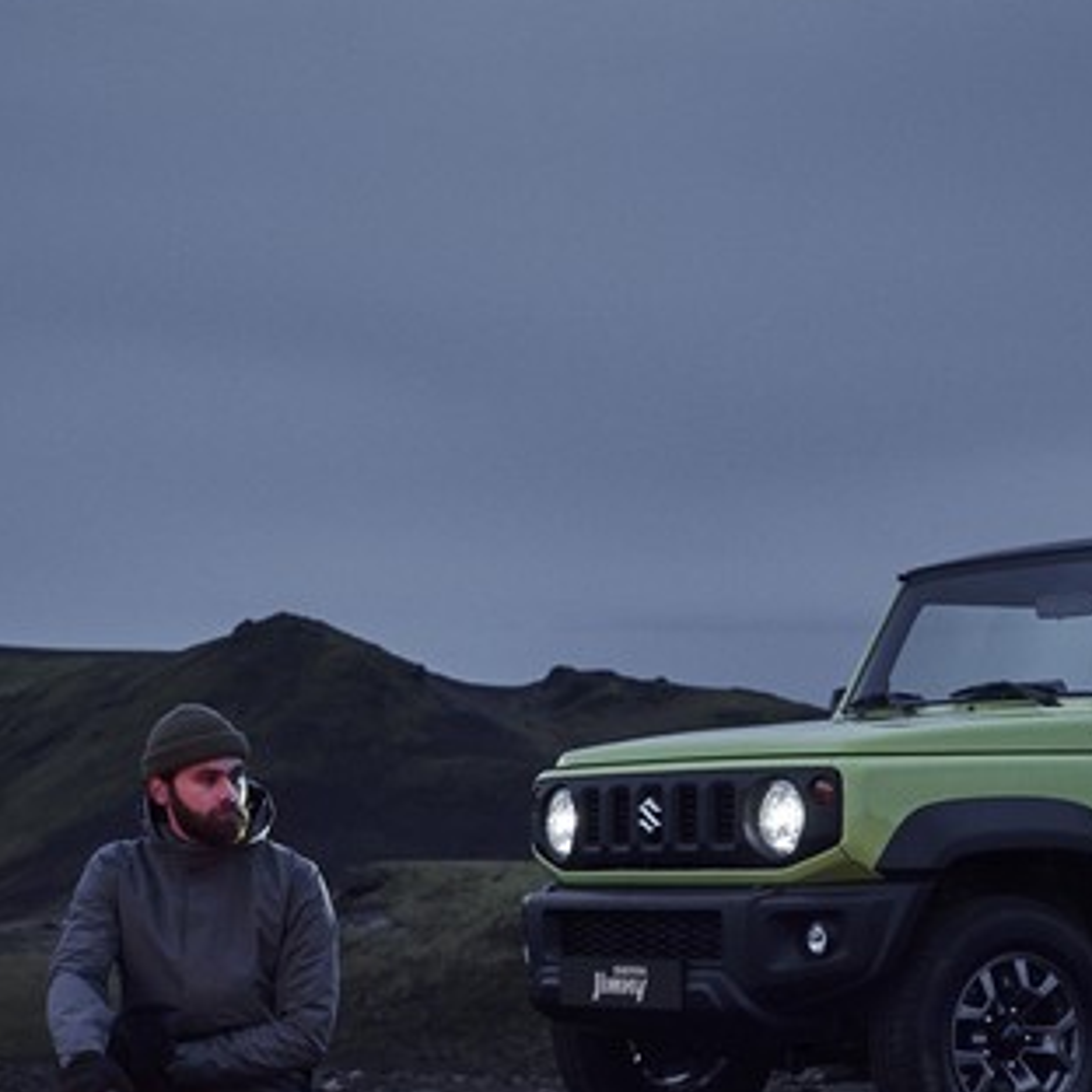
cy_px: 751
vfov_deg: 16.4
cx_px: 609
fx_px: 3783
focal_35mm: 106
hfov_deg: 16.4
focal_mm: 38
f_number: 5
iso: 800
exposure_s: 1/60
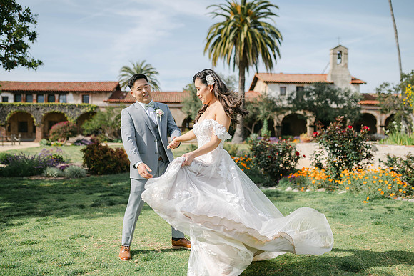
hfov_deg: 54.5
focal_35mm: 35
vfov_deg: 37.8
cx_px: 207
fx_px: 402
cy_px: 138
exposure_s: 1/4000
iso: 100
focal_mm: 35
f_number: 2
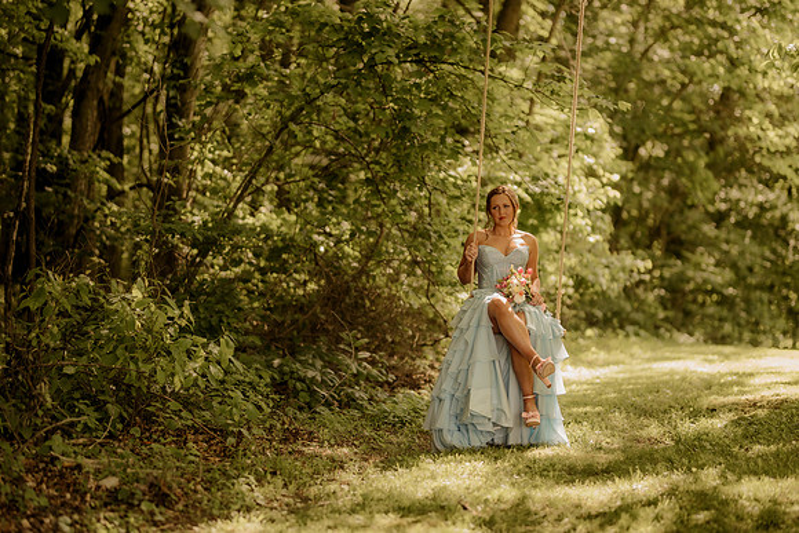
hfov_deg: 23.7
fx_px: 1905
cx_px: 400
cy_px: 266
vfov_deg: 15.9
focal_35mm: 86
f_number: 1.4
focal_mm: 85
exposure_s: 1/1250
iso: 400
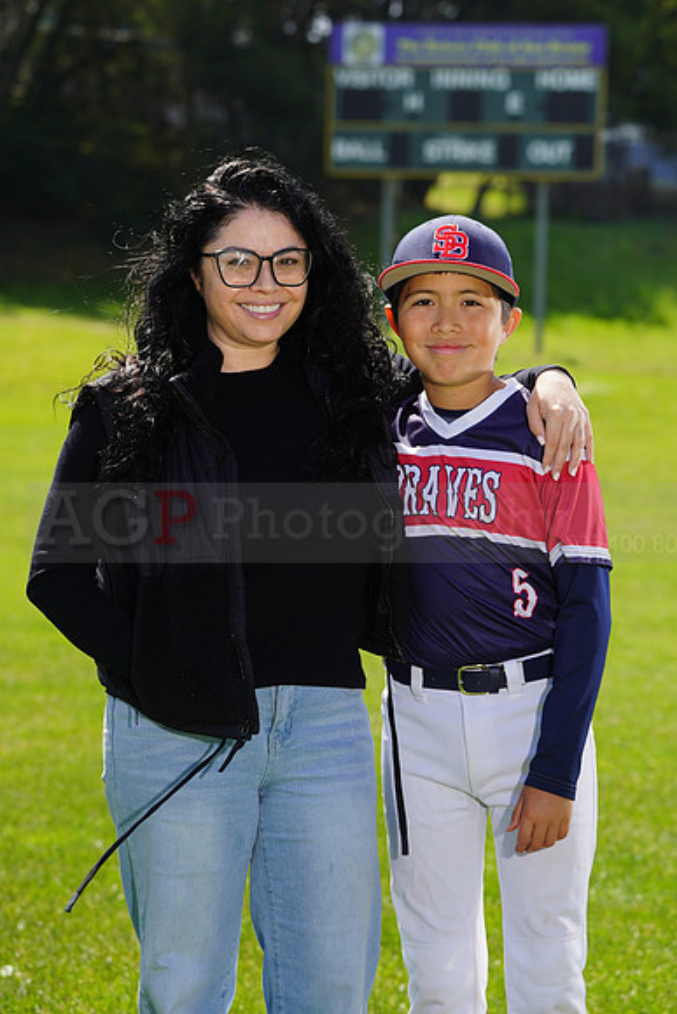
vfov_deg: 13.9
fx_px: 4172
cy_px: 507
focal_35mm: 148
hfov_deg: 9.3
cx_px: 338
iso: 100
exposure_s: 1/250
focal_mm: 148
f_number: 8
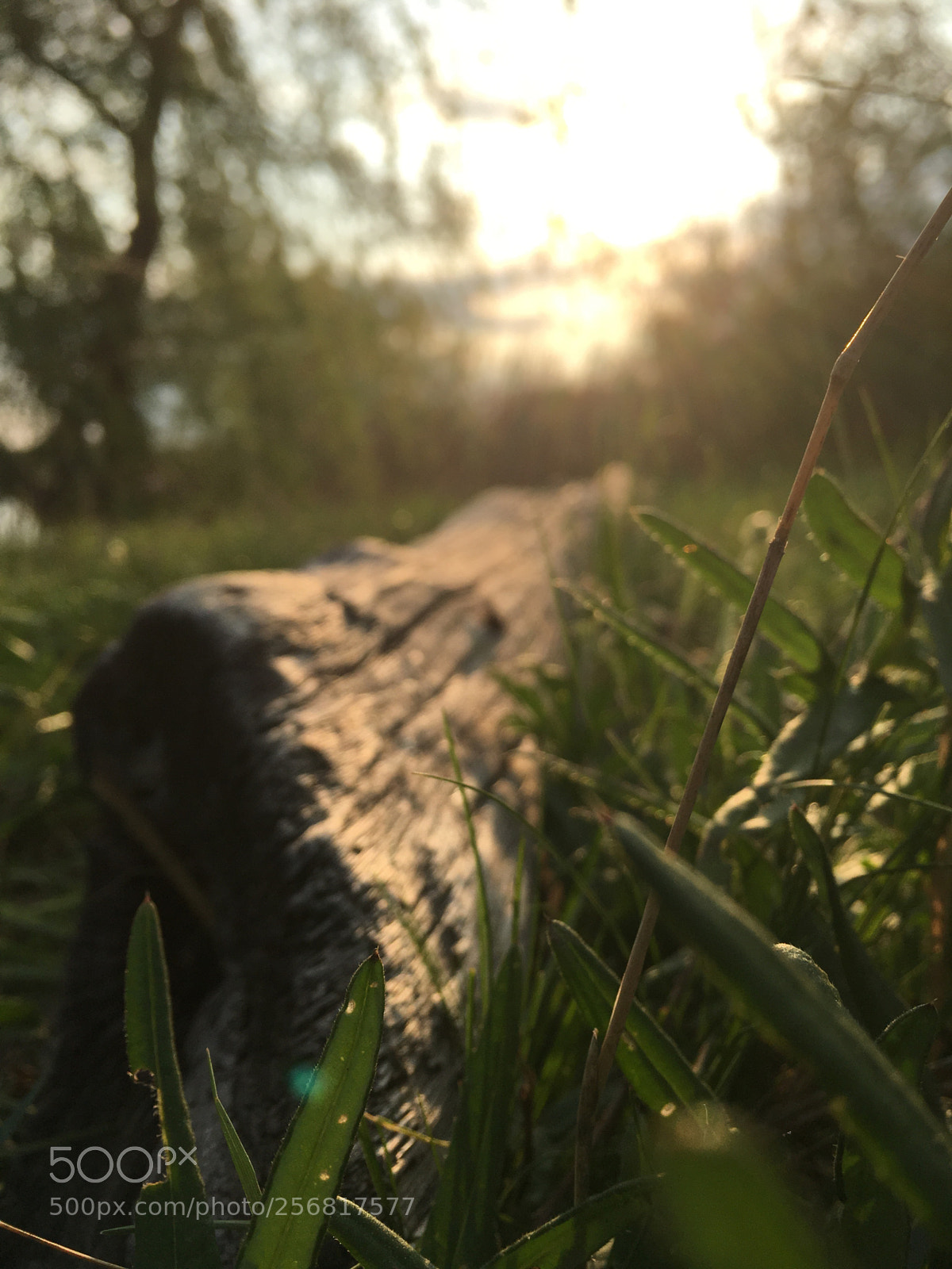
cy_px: 634
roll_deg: +1.8
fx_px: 1063
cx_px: 476
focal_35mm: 29
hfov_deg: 48.2
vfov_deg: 61.7
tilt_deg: -8.3
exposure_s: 1/1326
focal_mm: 4.15
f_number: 2.2
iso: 25
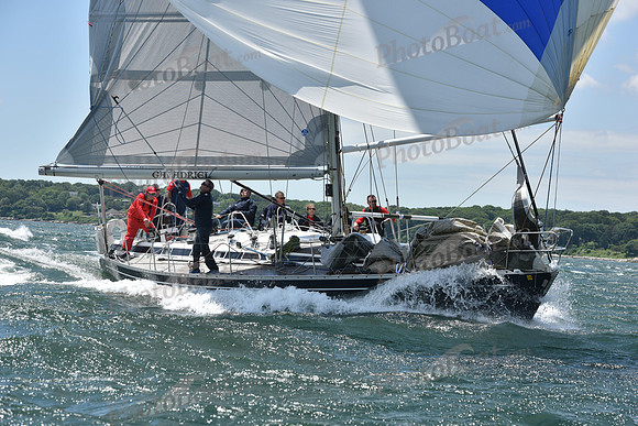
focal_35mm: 98
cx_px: 319
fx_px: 1737
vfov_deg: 14.0
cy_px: 213
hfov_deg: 20.8
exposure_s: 1/1250
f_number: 7.1
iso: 250
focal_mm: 98
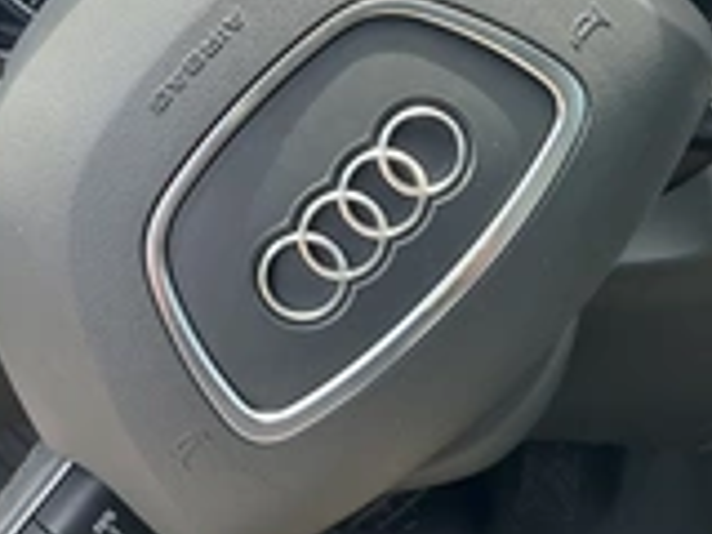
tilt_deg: -26.0
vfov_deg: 20.7
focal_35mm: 70
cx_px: 289
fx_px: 1440
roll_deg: -1.8
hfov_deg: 27.7
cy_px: 89
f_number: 1.8
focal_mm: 3
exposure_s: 1/173
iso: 25
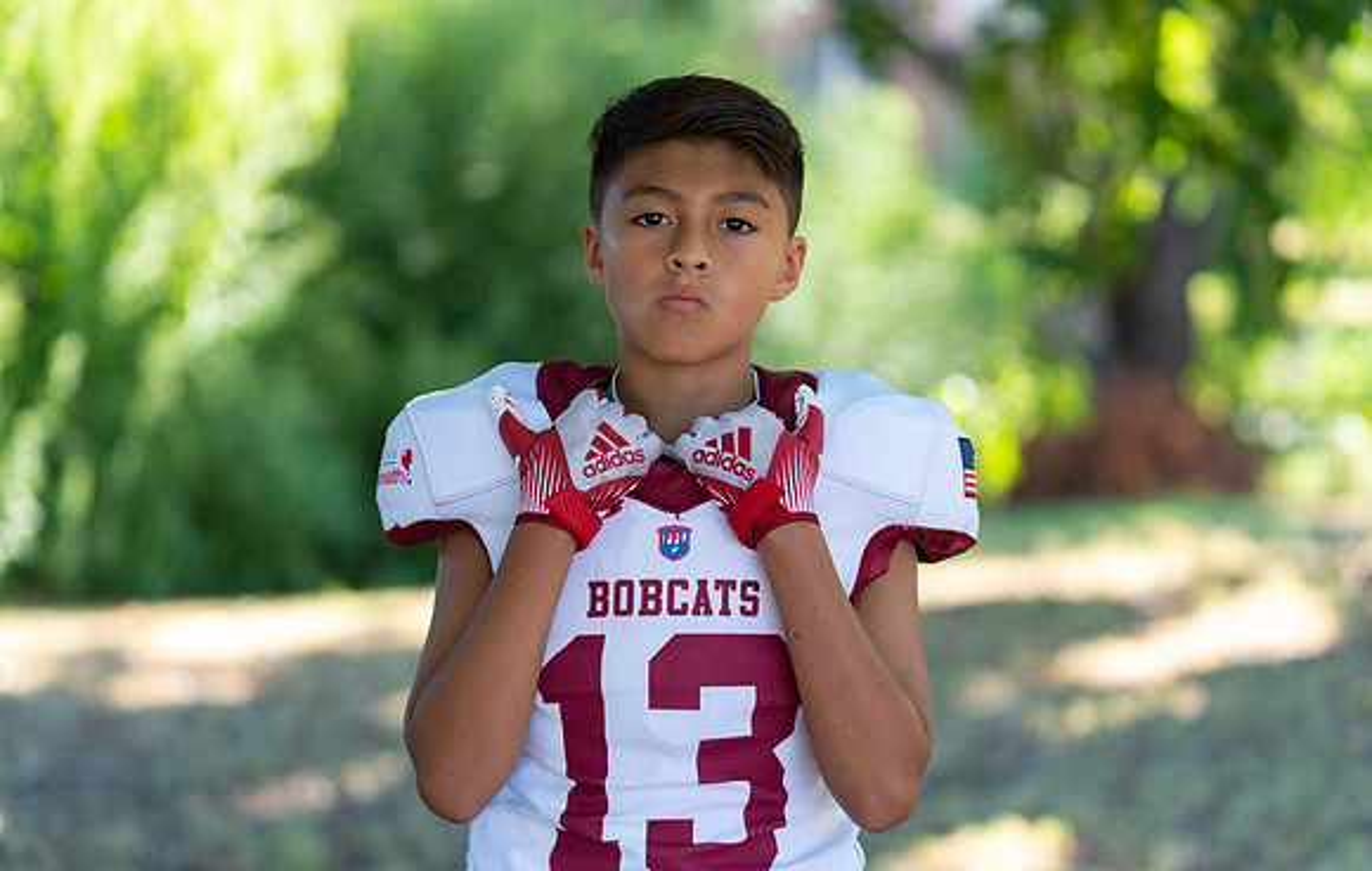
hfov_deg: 22.2
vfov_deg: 14.2
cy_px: 466
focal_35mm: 93
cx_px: 673
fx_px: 3498
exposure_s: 1/320
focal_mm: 90
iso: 200
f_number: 2.8
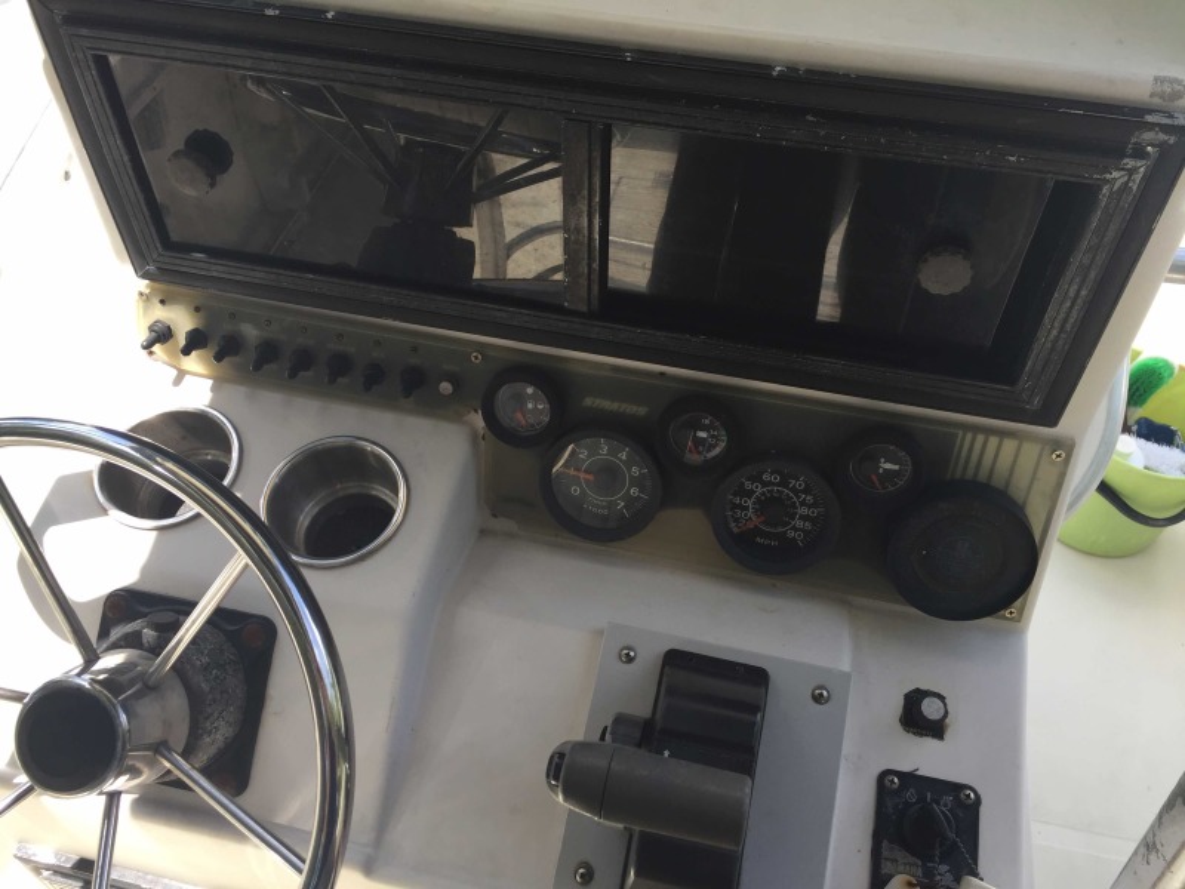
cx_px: 592
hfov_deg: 61.7
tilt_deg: -48.4
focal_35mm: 29
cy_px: 444
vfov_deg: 48.2
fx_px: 993
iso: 32
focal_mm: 4.15
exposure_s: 1/399
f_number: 2.2
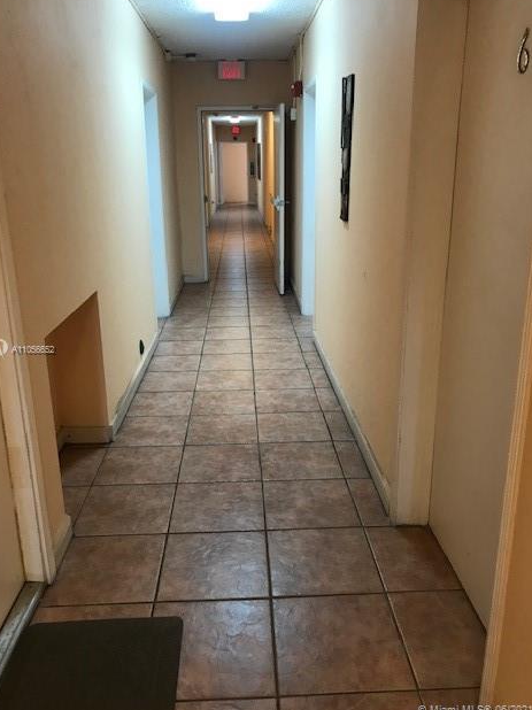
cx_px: 260
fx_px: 595
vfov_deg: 61.7
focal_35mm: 29
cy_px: 350
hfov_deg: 48.2
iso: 40
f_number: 1.8
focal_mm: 3.99
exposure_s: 1/30
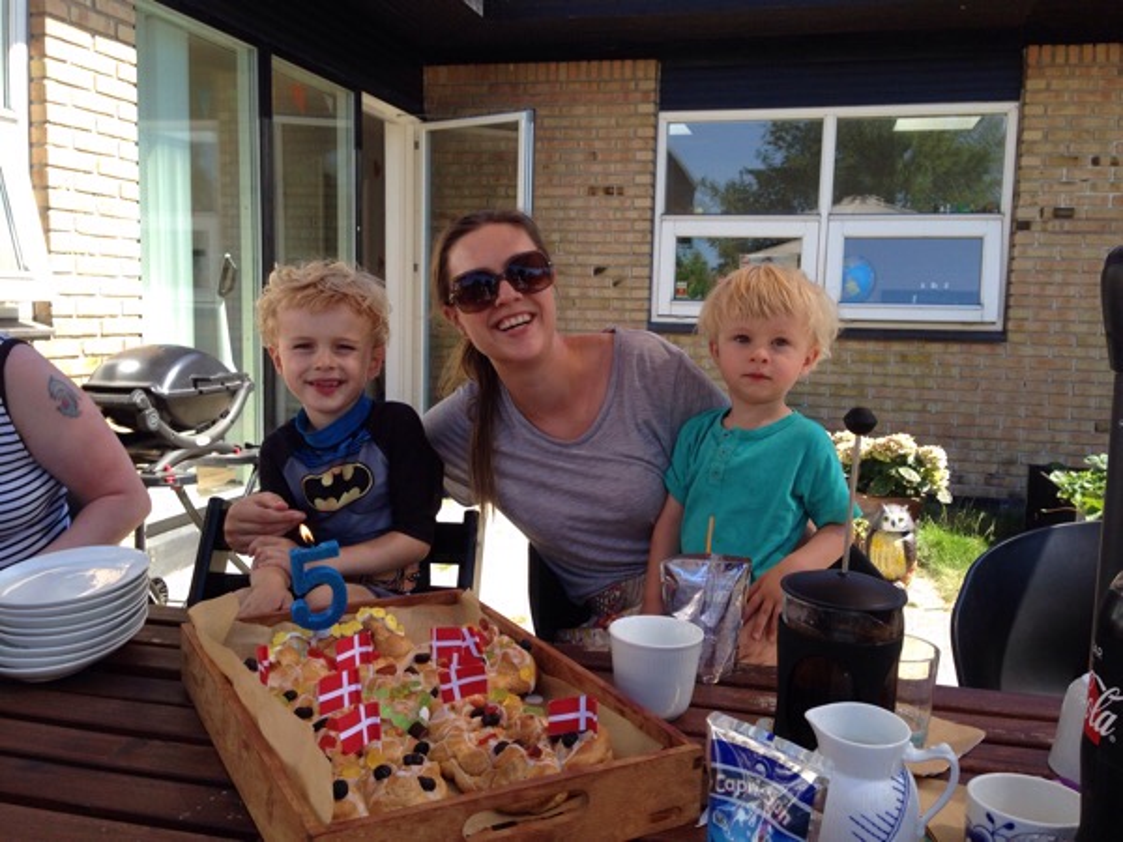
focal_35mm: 33
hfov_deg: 55.4
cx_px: 562
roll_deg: -1.9
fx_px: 1071
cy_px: 421
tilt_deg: -5.6
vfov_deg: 42.9
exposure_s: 1/387
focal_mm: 4.12
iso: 50
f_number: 2.4
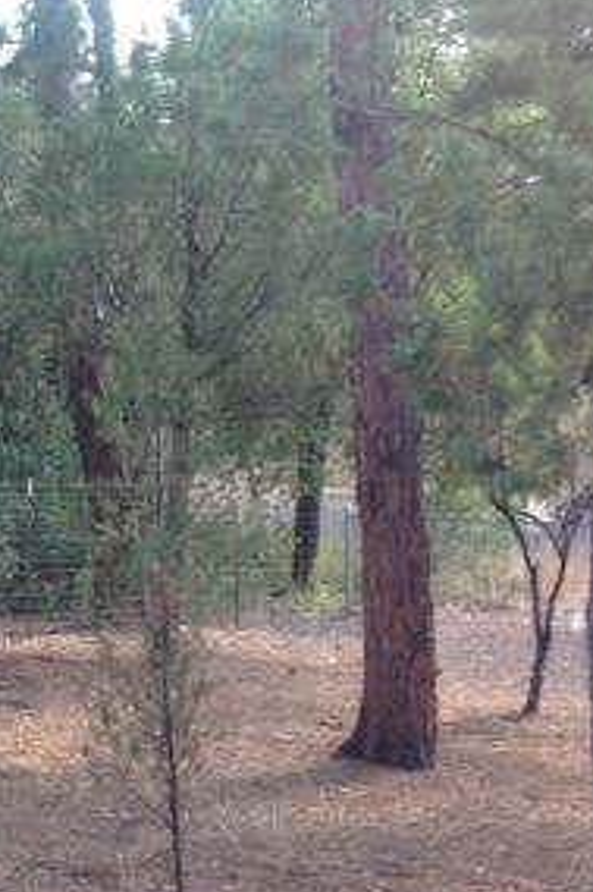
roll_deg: +1.5
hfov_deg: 15.9
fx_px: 2028
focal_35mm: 82
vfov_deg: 24.8
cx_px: -160
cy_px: 424
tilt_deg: -0.5
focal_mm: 4.28
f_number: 2.4
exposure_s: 1/159
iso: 50
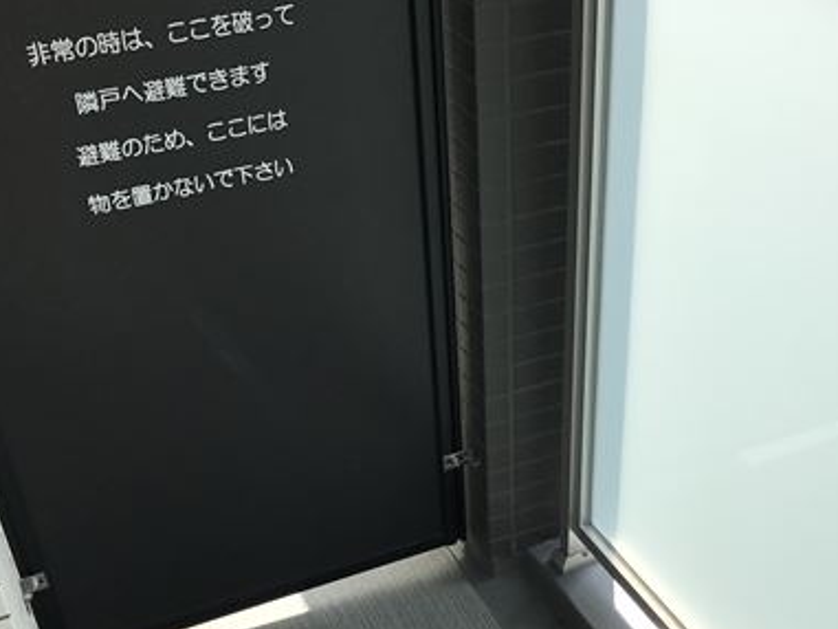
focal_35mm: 47
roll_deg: +1.4
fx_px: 1138
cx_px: 449
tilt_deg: -38.4
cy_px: 508
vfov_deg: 30.1
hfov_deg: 40.4
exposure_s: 1/1053
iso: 25
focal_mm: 3.99
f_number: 1.8
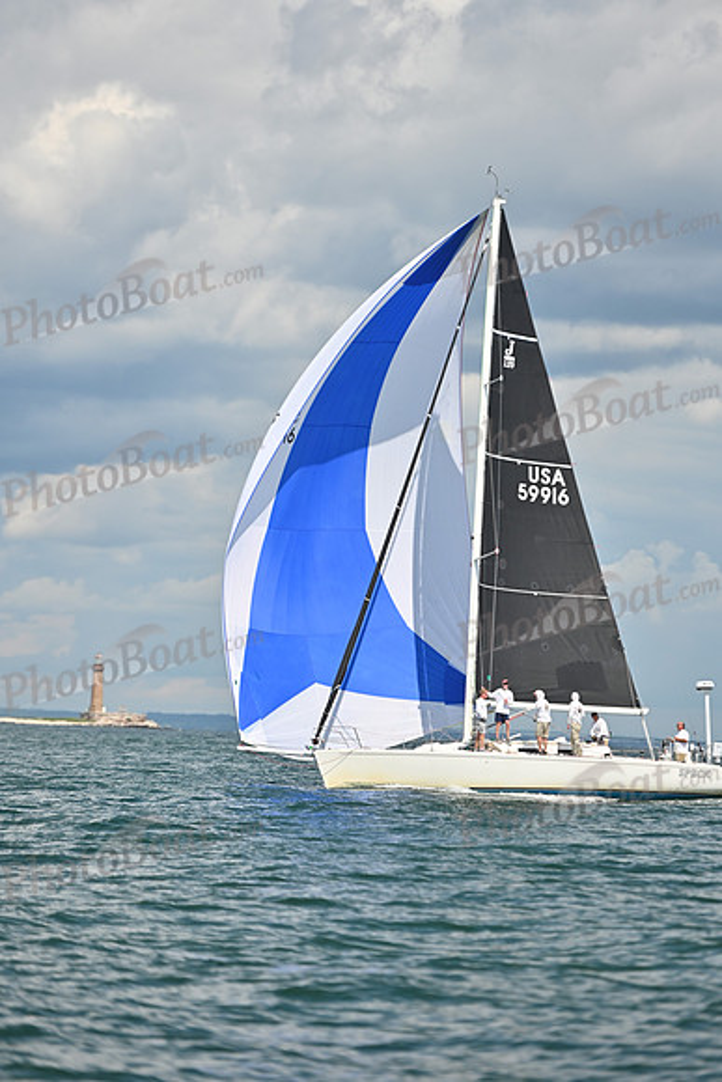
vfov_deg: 11.7
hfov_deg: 7.9
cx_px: 361
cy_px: 541
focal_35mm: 175
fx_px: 5261
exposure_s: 1/2500
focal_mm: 175
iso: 250
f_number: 3.2
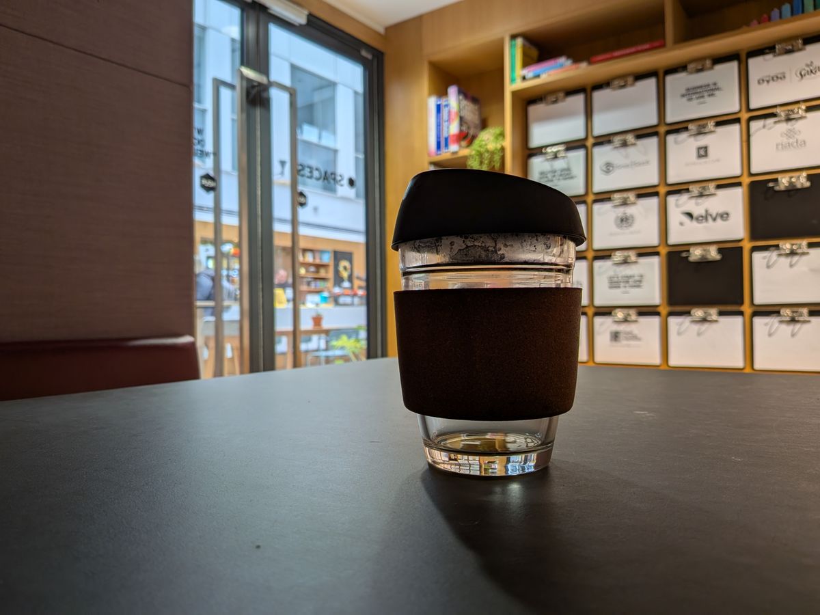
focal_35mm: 24
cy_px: 308
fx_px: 569
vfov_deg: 56.8
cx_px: 410
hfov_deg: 71.6
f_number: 1.7
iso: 60
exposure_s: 1/100
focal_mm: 4.53
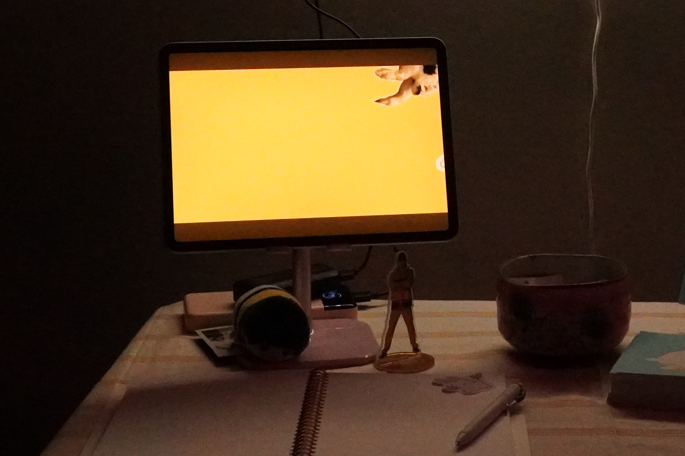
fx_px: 1812
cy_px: -19
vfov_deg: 14.1
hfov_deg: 21.3
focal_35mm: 95
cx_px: 492
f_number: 5.6
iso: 10000
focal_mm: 25
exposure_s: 1/800
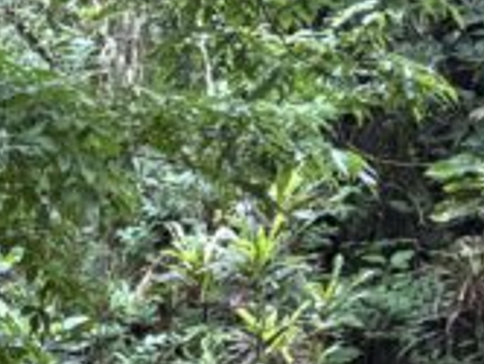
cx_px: -825
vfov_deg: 9.0
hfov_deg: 10.1
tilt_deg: -13.5
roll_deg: +1.9
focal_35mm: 160
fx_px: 2240
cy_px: 612
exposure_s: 1/60
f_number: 1.6
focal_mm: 5.96
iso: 500
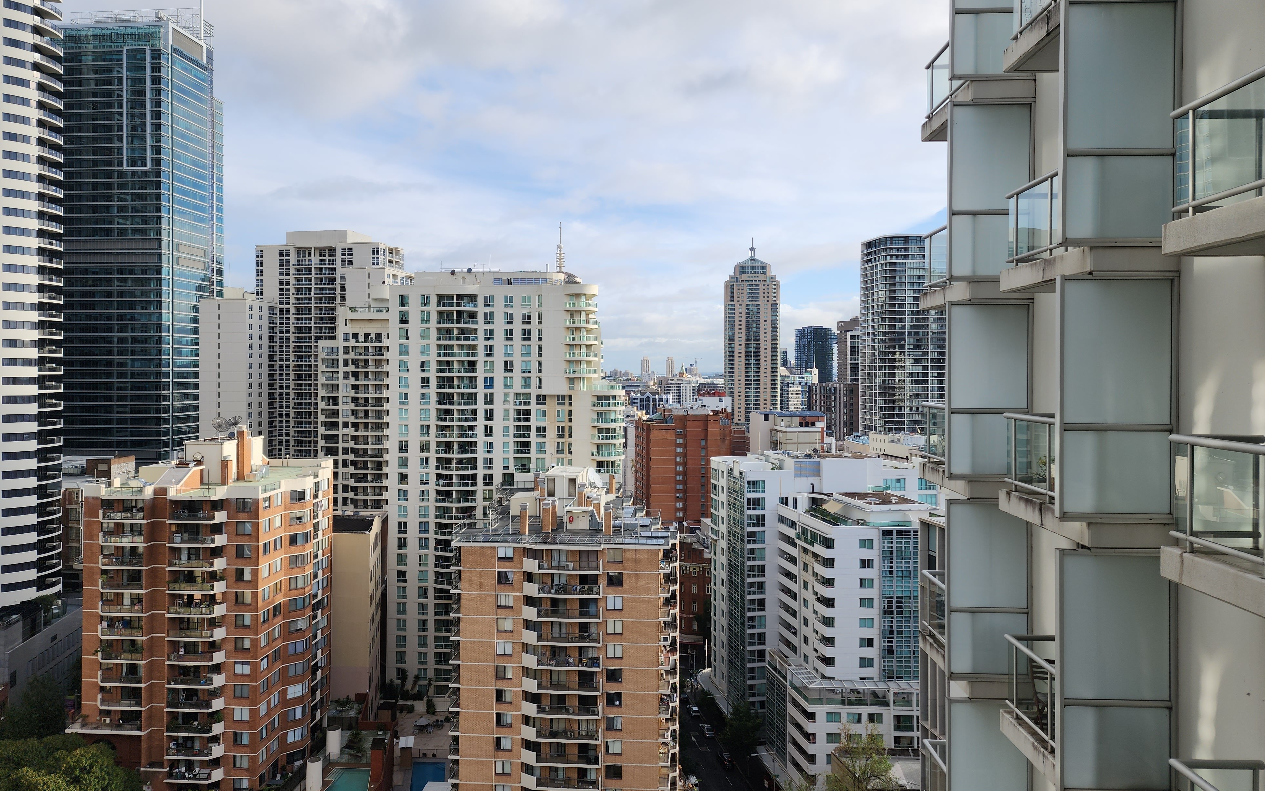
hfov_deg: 72.5
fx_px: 862
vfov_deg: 49.3
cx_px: 637
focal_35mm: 25
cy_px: 382
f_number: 1.8
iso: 12
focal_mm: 6.4
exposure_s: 1/871
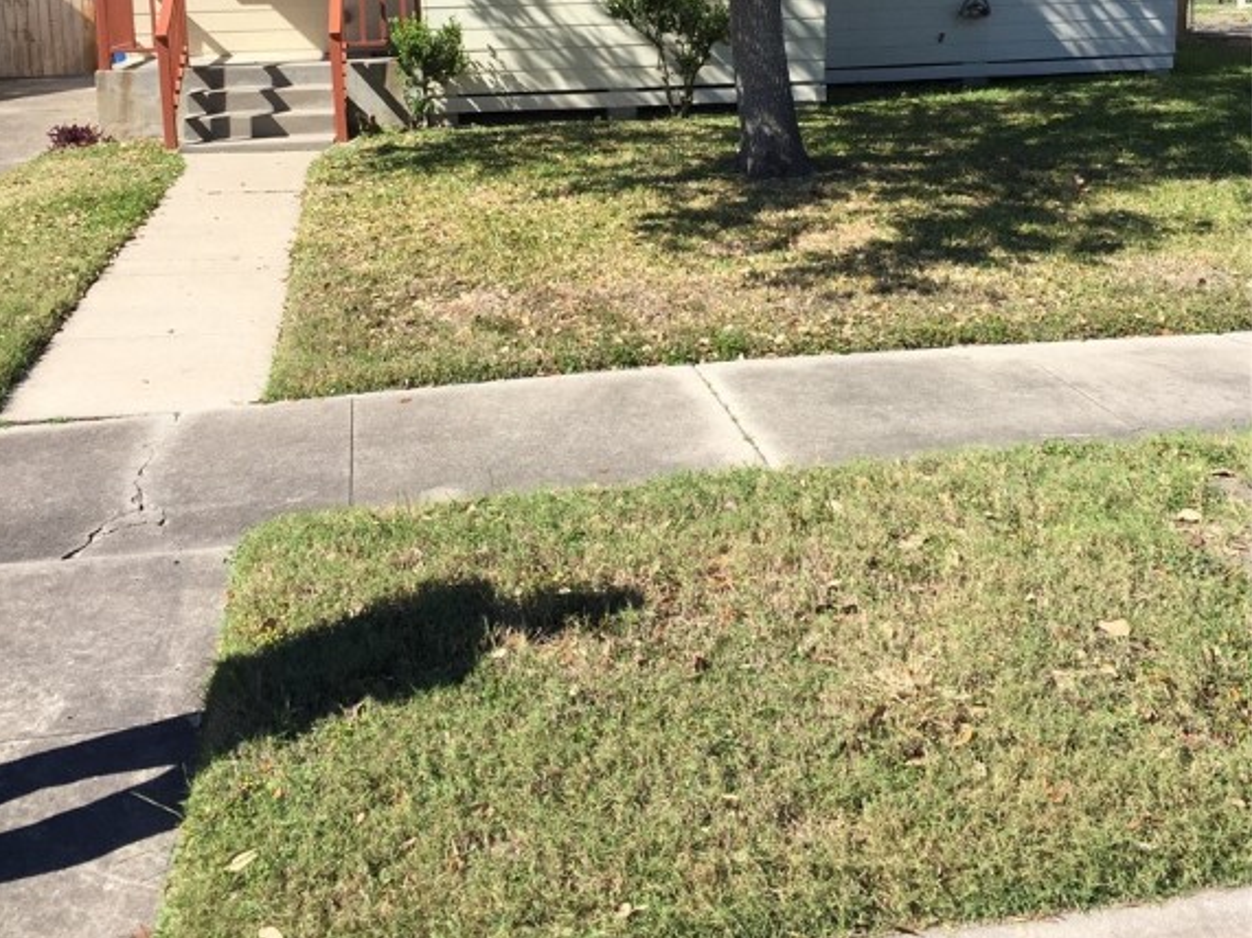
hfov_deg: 47.9
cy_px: 171
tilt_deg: -7.1
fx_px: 1410
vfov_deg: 35.5
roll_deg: +1.3
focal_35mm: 39
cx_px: 623
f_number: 2.2
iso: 32
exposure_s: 1/1364
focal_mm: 4.15
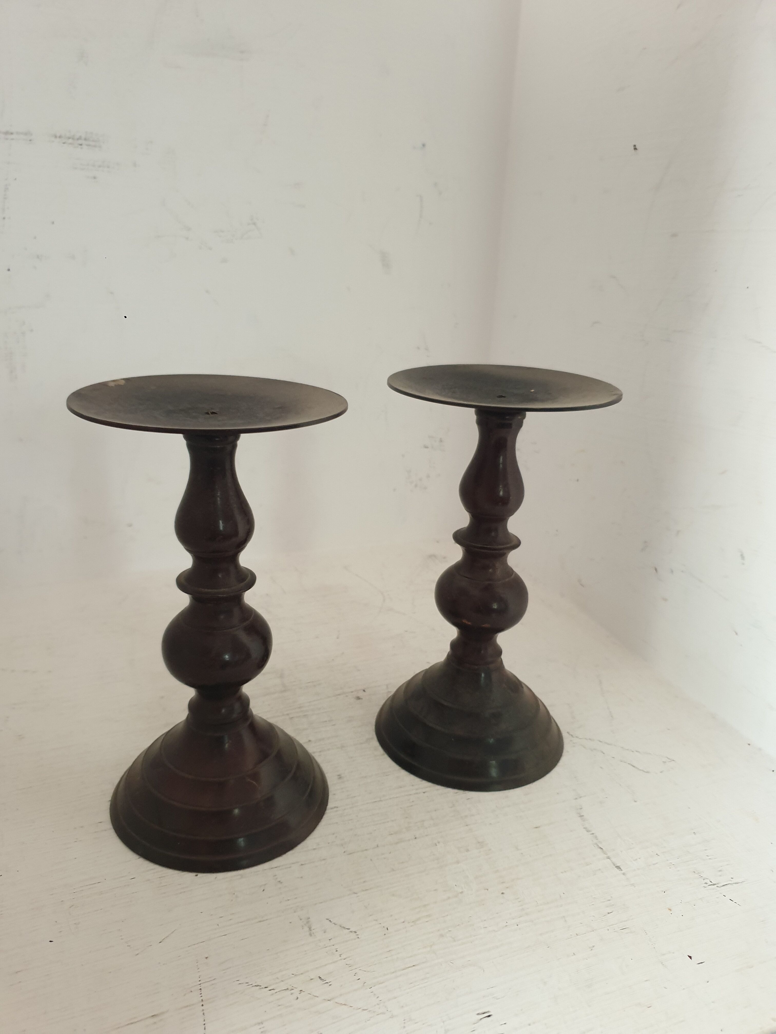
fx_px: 777
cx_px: 388
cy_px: 517
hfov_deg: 53.1
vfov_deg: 67.3
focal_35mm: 26
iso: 250
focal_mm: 4.3
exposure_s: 1/39
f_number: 1.5
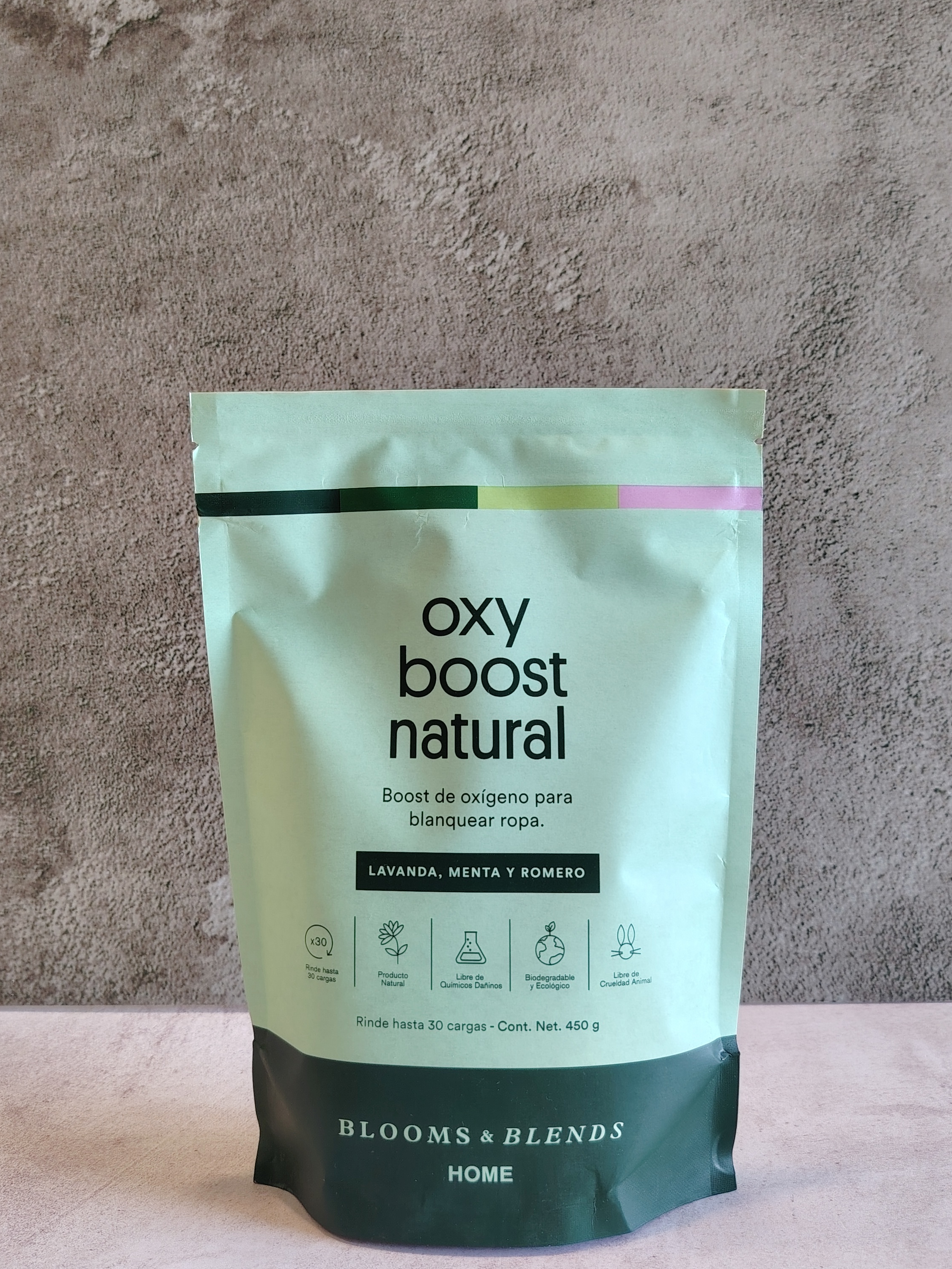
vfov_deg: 56.7
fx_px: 1173
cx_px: 454
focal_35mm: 32
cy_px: 566
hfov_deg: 44.1
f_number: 1.75
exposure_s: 1/40
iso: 291
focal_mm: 5.25
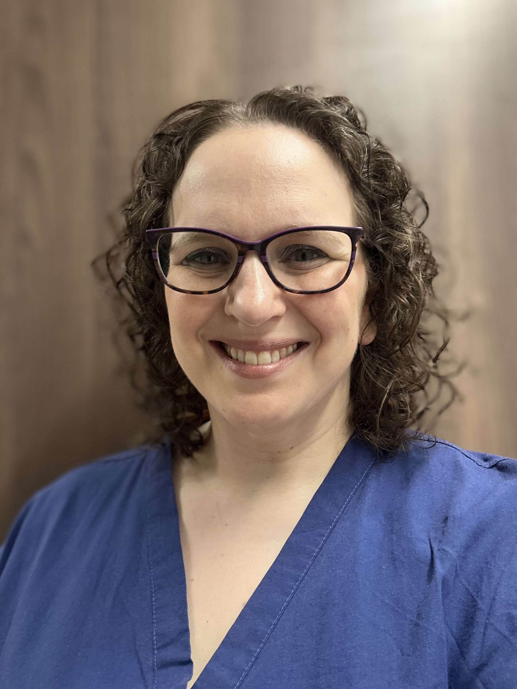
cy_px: 344
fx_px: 597
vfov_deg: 60.0
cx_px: 258
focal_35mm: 30
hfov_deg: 46.8
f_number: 1.9
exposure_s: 1/50
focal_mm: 2.69
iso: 160
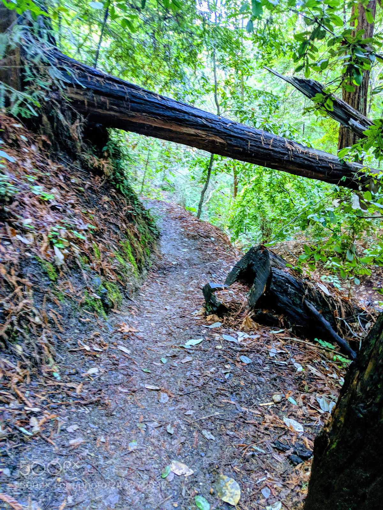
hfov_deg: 51.4
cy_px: 255
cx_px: 192
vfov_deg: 65.3
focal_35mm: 27
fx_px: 398
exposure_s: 1/40.1
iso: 400
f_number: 1.8
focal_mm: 4.44
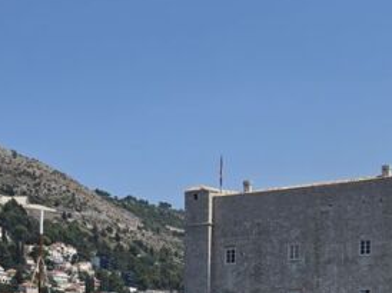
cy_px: 379
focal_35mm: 86
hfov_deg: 22.4
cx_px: 62
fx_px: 973
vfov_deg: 16.2
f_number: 1.8
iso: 25
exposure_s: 1/3151
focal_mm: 5.4
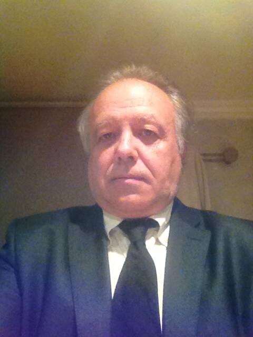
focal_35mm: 35
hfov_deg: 40.7
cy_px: 168
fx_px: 341
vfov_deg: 52.6
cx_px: 126
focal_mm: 1.85
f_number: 2.4
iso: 400
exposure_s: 1/30
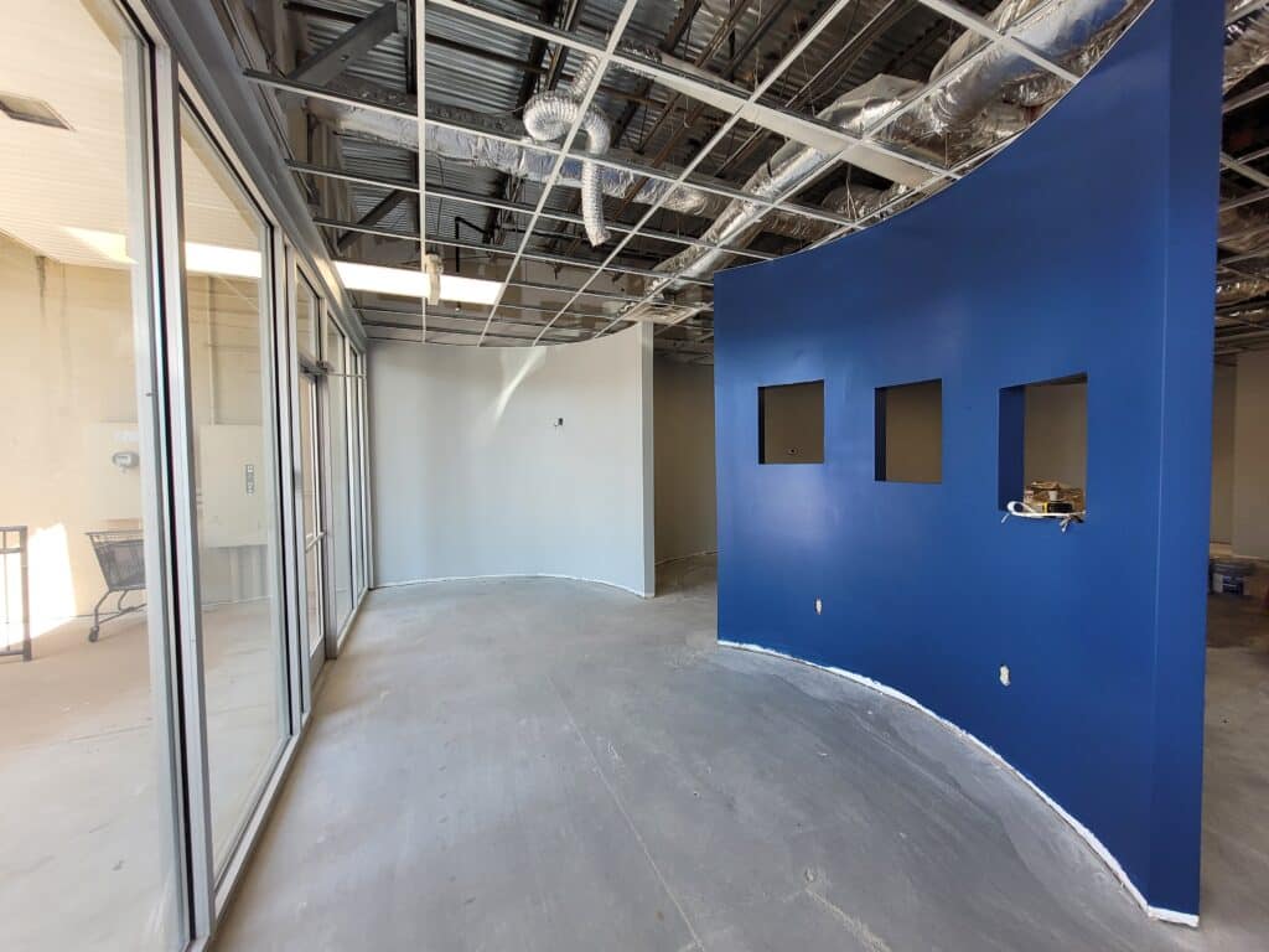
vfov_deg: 89.9
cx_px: 634
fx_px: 477
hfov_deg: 106.2
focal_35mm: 13
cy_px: 476
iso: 64
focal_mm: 1.74
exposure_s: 1/120
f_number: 2.2
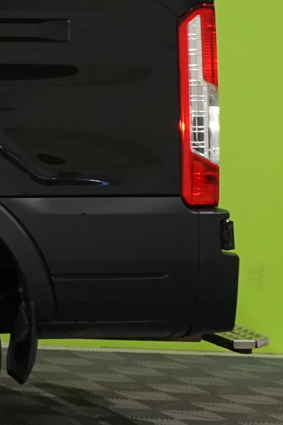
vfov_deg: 12.5
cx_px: -658
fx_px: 1887
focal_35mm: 160
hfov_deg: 7.3
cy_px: -82
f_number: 5.6
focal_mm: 30
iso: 800
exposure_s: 1/30
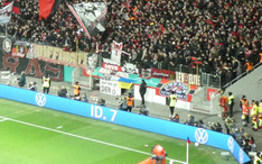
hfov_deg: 14.2
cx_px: 12
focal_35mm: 145
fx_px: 1035
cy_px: -83
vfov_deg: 8.8
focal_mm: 9
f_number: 4.1
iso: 1000
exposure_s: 1/80
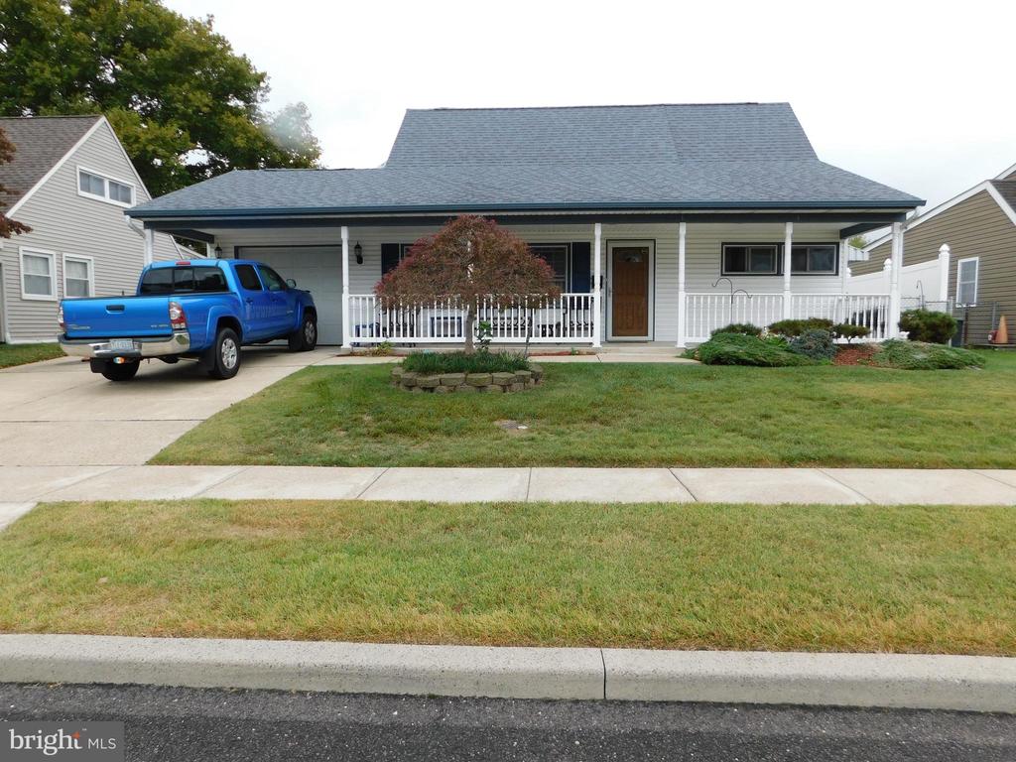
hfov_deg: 73.9
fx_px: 675
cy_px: 381
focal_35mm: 23
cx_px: 508
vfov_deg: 58.9
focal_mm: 4
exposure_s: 1/500
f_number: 3
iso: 125
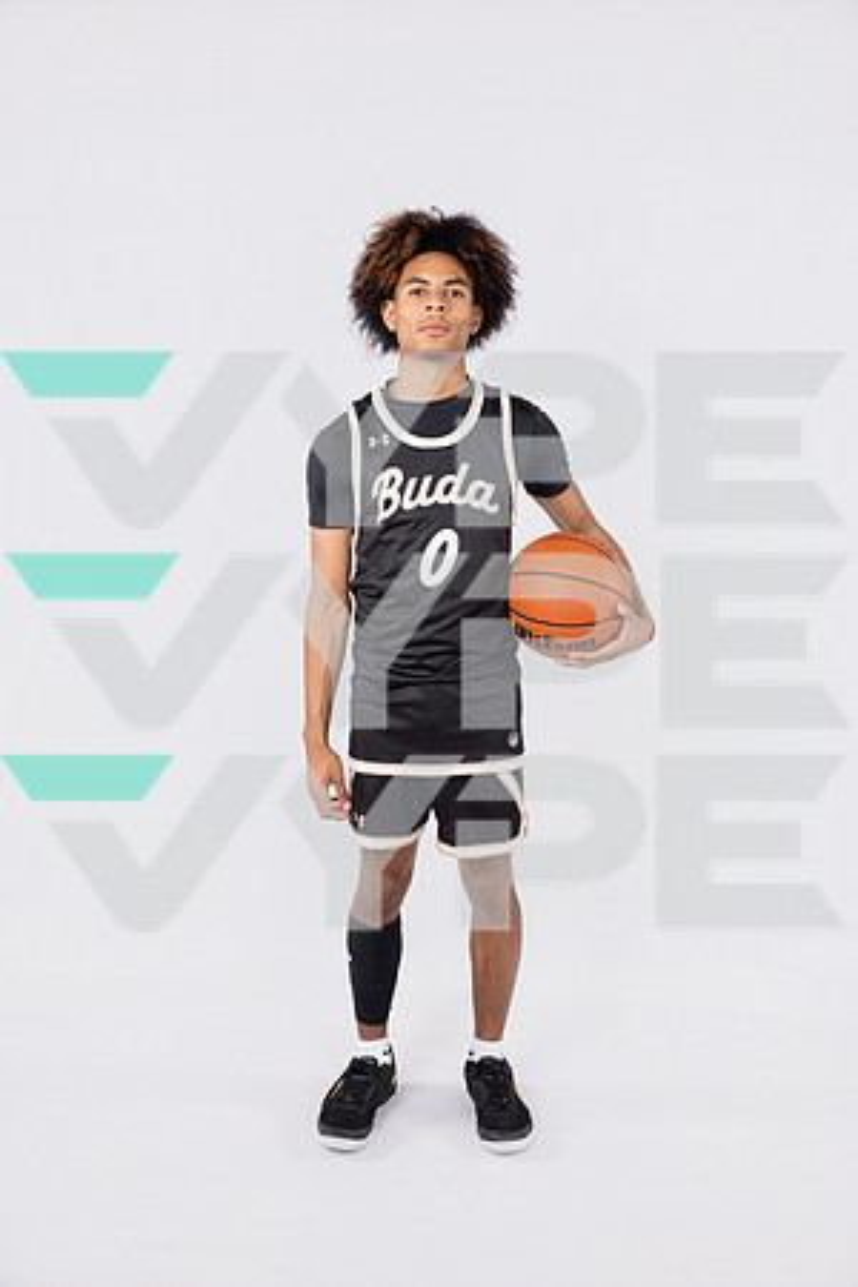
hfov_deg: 32.9
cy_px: 644
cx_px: 429
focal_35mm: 41
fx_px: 1455
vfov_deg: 47.7
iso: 200
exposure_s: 1/250
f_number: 4.5
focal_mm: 40.7
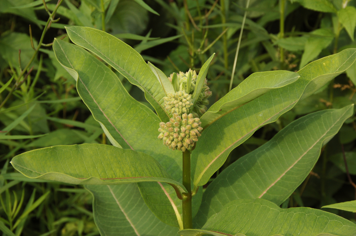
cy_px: 118
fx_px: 1556
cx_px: 178
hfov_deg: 13.1
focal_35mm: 158
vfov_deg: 8.7
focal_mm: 105
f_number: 11
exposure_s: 1/125
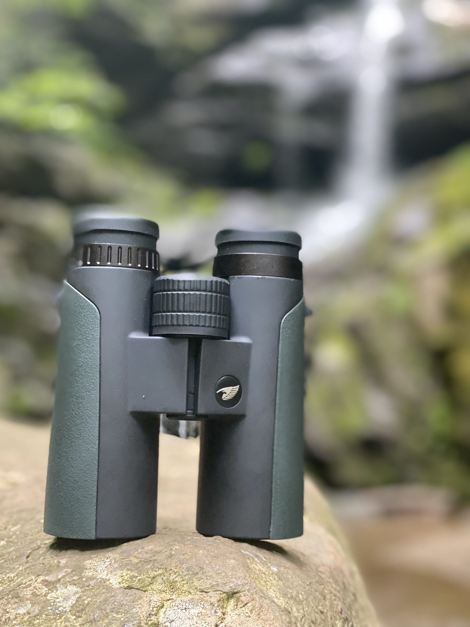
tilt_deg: +8.8
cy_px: 314
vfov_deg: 36.8
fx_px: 941
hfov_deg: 28.0
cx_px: 235
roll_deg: -0.8
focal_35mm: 52
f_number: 2
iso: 250
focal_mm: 6
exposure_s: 1/72
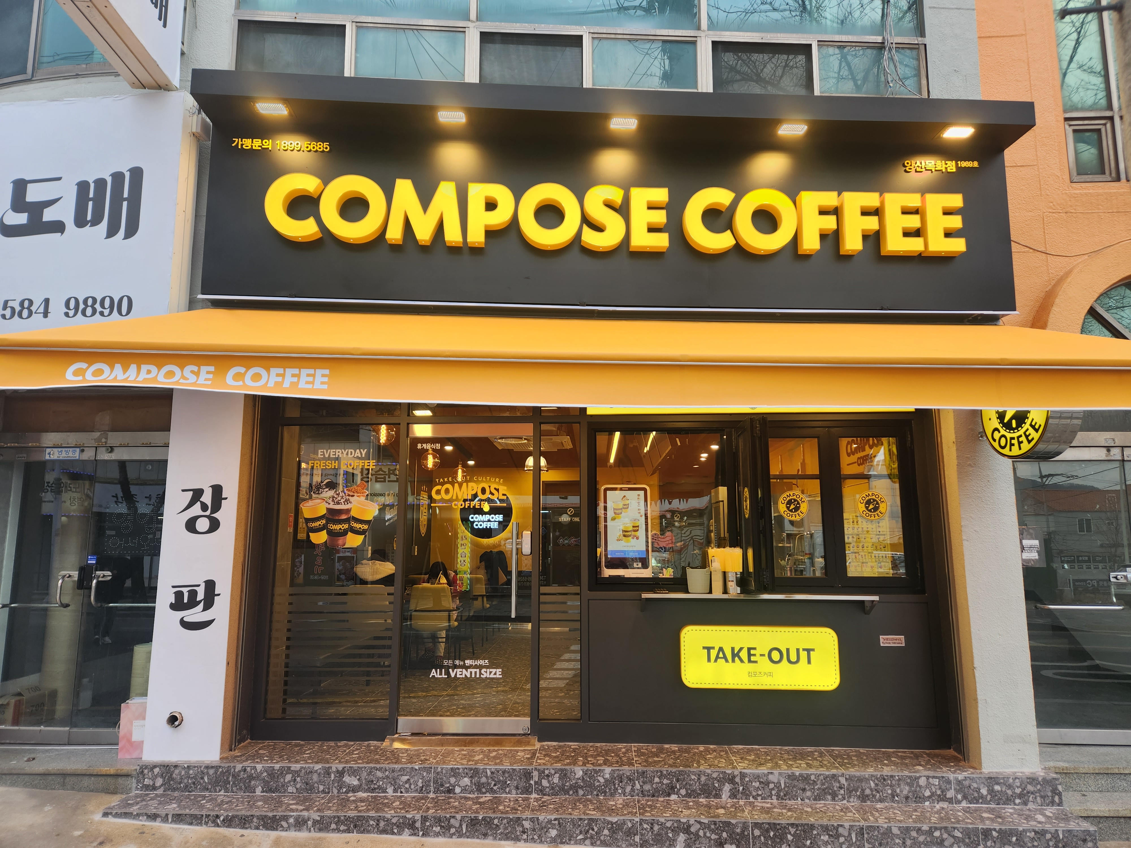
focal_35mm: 23
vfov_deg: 58.9
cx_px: 566
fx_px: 751
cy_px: 424
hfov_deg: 73.9
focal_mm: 5.4
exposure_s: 1/120
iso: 25
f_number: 1.8
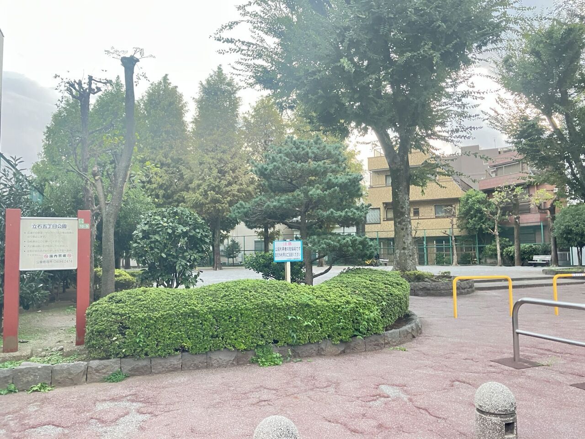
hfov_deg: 63.4
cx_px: 292
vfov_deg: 49.7
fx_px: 473
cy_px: 220
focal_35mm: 28
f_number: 1.8
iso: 320
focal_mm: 3.99
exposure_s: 1/52
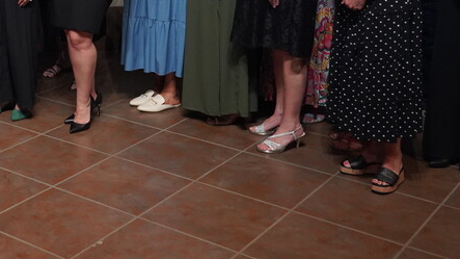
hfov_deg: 31.4
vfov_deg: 18.5
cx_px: 27
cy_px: -11
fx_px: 768
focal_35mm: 63
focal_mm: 26
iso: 4000
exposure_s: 1/160
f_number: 4
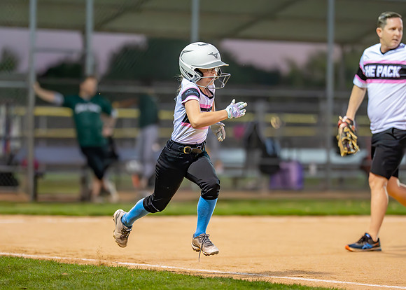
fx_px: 2508
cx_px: 193
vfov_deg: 6.6
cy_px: 175
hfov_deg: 9.3
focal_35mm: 218
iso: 6400
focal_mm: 135
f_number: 1.8
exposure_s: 1/1600
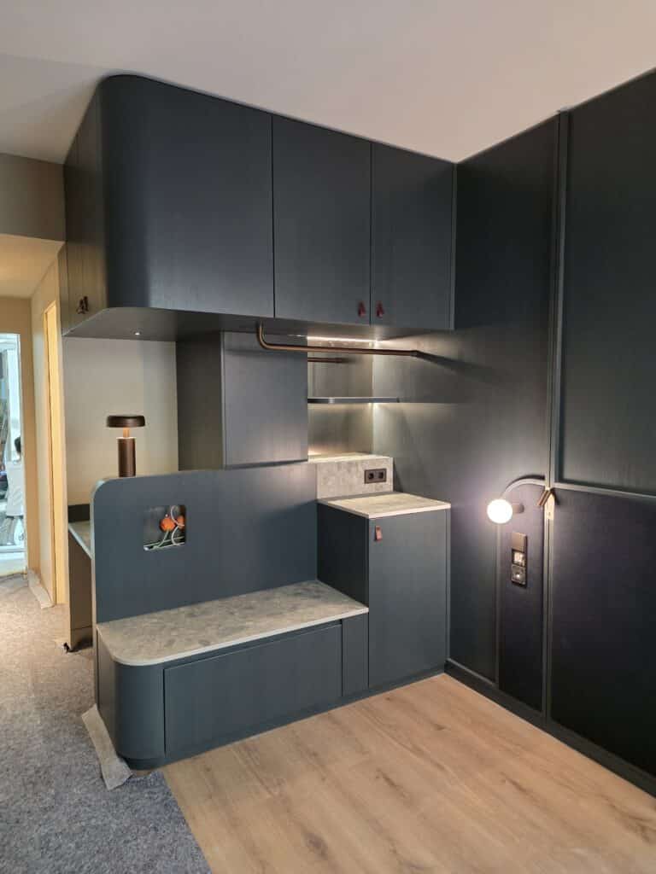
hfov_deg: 58.9
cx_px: 328
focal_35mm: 23
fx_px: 581
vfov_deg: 73.9
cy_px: 437
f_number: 1.7
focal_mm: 6.25
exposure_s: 1/100
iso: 1000
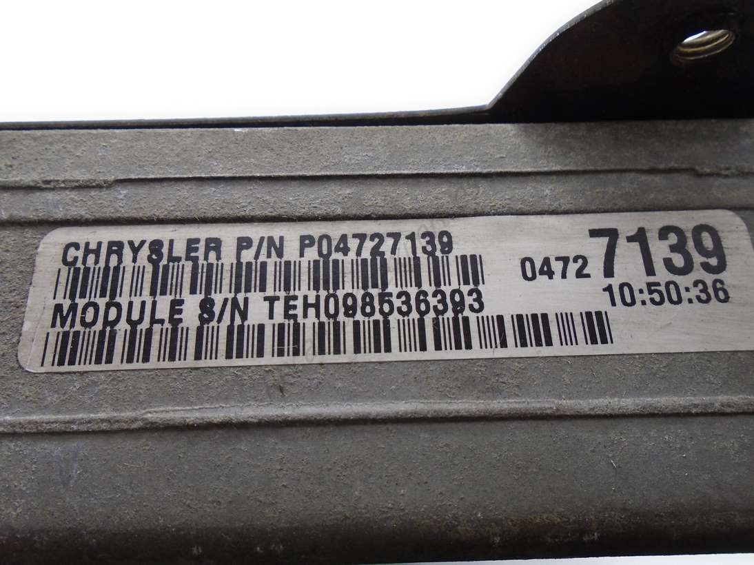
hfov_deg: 67.3
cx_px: 377
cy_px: 282
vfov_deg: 53.0
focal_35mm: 26
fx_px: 566
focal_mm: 4.6
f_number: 3.2
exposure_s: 1/30
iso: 100
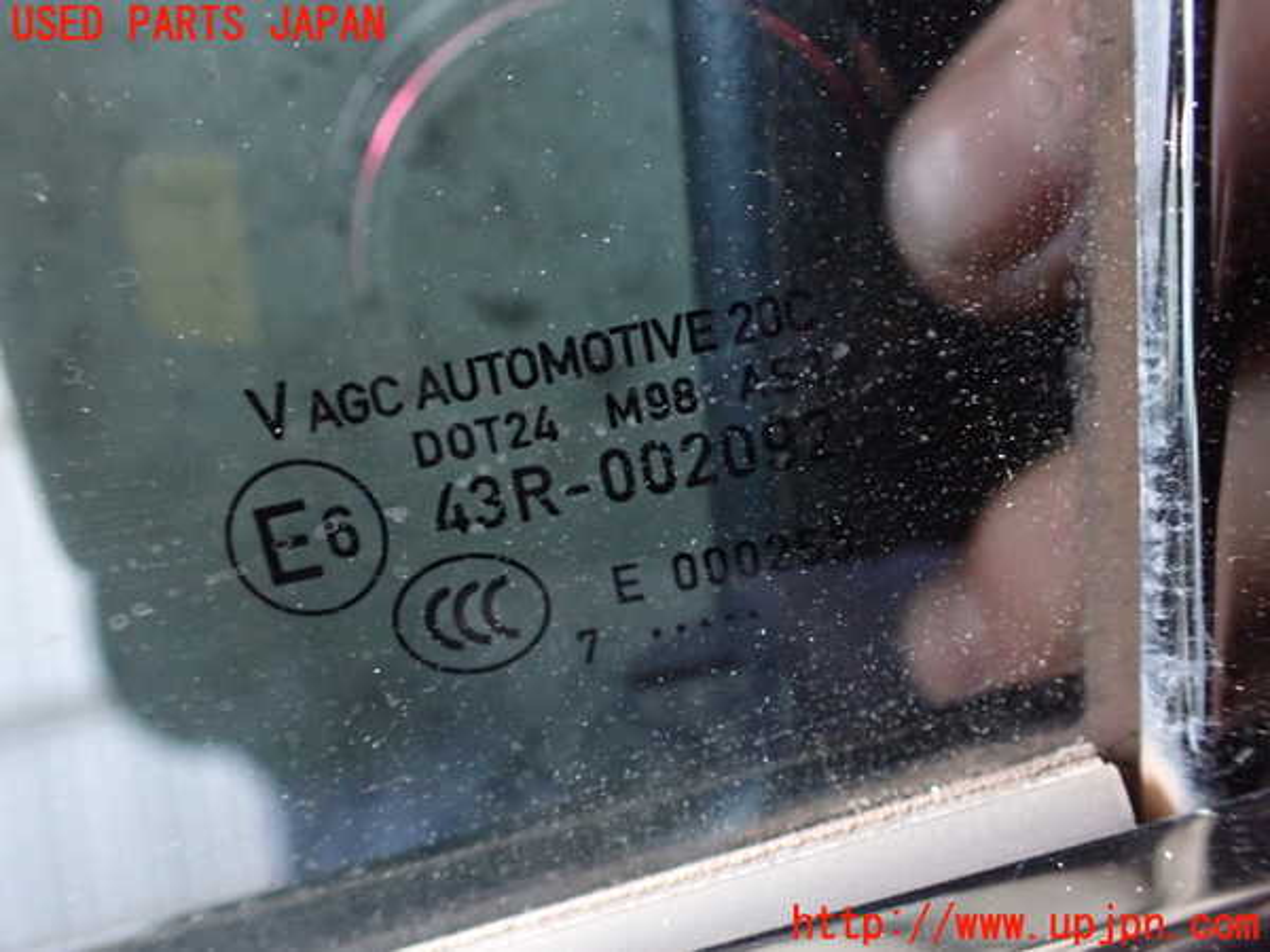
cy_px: 476
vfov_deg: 46.8
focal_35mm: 30
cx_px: 635
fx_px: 1101
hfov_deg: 60.0
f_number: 2.3
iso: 1000
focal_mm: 5.4
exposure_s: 1/30
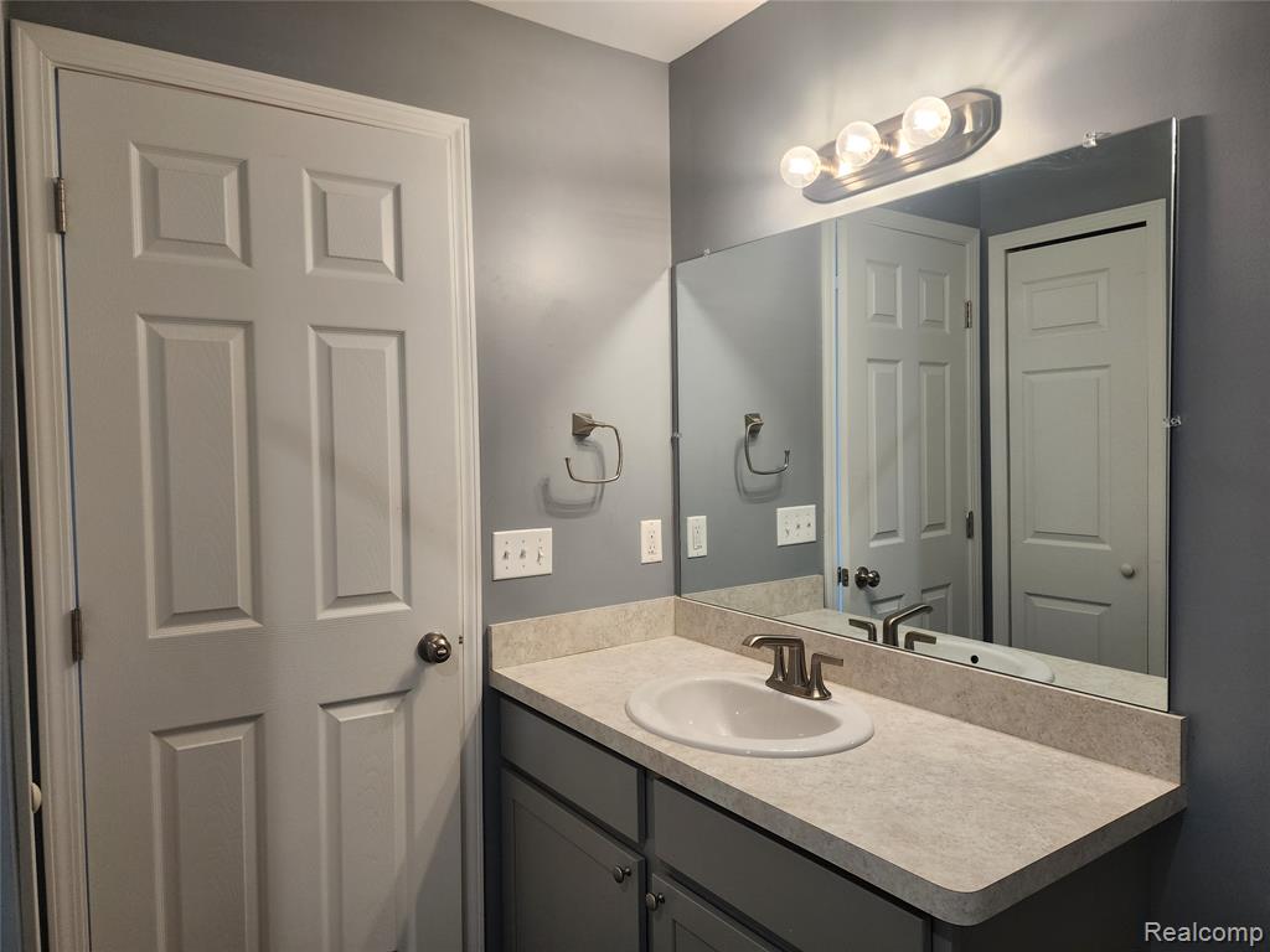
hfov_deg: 73.9
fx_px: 844
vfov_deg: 58.9
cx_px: 635
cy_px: 476
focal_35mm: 23
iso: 160
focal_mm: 6.4
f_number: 1.8
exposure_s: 1/120
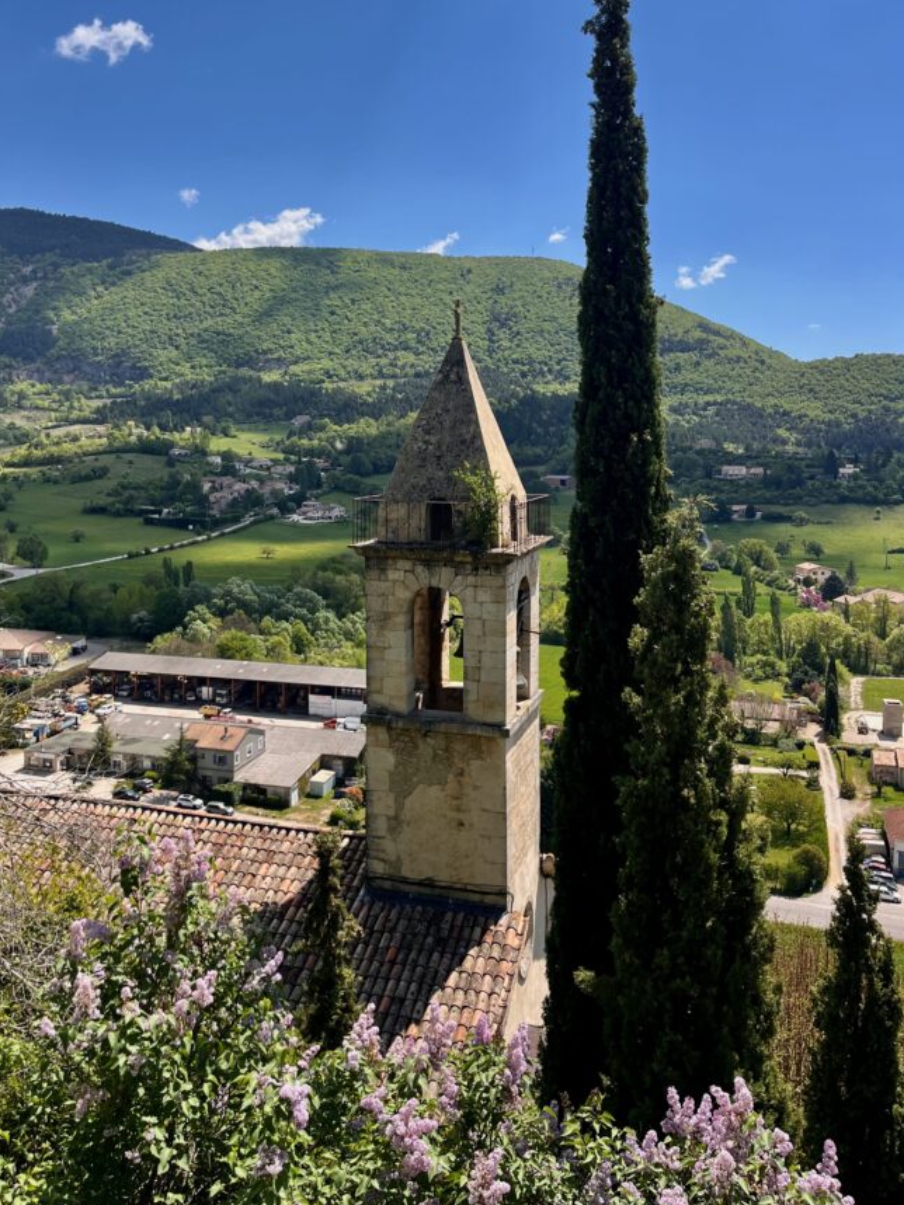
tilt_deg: -0.8
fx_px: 1080
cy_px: 492
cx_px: 380
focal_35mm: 31
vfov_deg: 58.0
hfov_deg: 45.3
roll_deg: +0.1
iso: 50
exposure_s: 1/2899
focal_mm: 5.1
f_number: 1.6
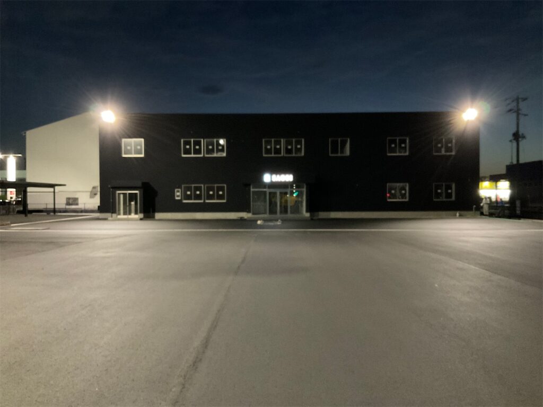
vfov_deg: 48.2
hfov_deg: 61.7
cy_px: 204
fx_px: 455
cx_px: 272
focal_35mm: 29
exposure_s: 1/24
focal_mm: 3
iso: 500
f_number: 1.8
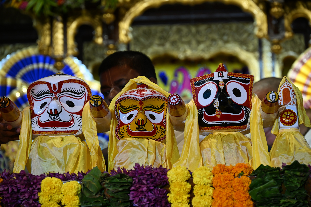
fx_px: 1339
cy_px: 104
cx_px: 156
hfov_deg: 13.2
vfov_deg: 8.9
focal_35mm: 155
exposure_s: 1/125
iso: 800
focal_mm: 155
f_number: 6.3
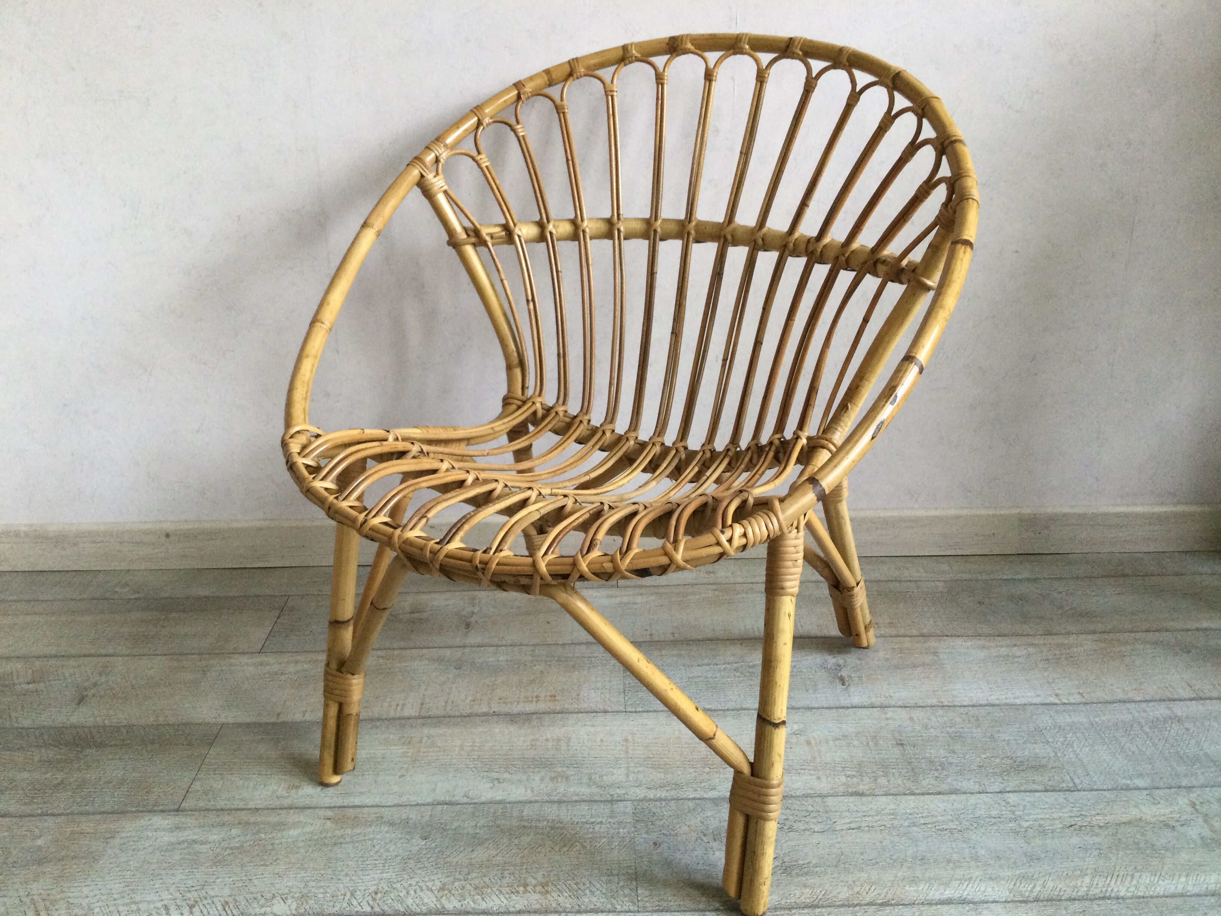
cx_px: 610
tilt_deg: -19.0
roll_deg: -0.2
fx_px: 1093
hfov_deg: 58.4
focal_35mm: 31
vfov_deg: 45.4
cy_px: 458
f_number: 2.4
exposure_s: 1/33
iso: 125
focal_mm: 3.3
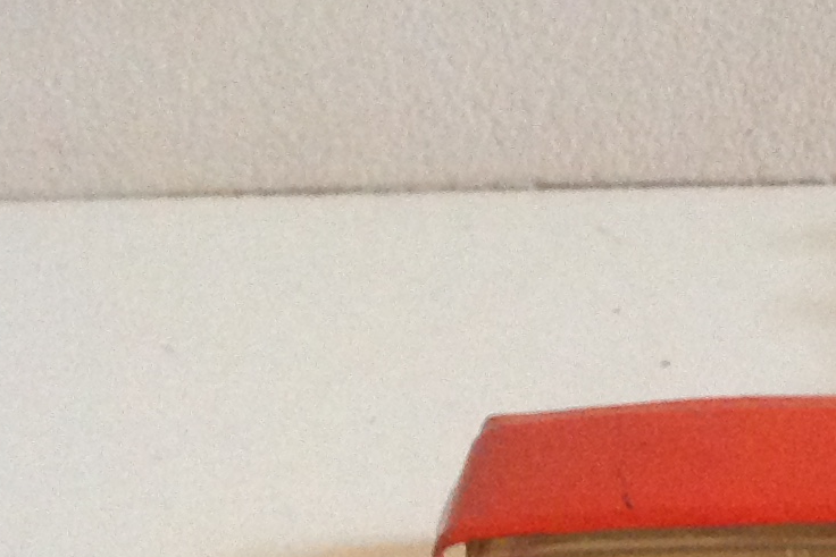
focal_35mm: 128
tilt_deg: -31.9
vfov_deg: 10.6
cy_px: 597
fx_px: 2973
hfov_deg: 14.5
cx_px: 1382
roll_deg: +0.1
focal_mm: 4.28
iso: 320
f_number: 2.4
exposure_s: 1/15
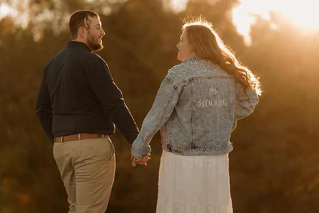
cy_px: 106
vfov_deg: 16.1
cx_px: 160
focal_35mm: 85
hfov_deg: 23.9
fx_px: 753
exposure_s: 1/500
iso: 50
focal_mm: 85
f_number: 1.4
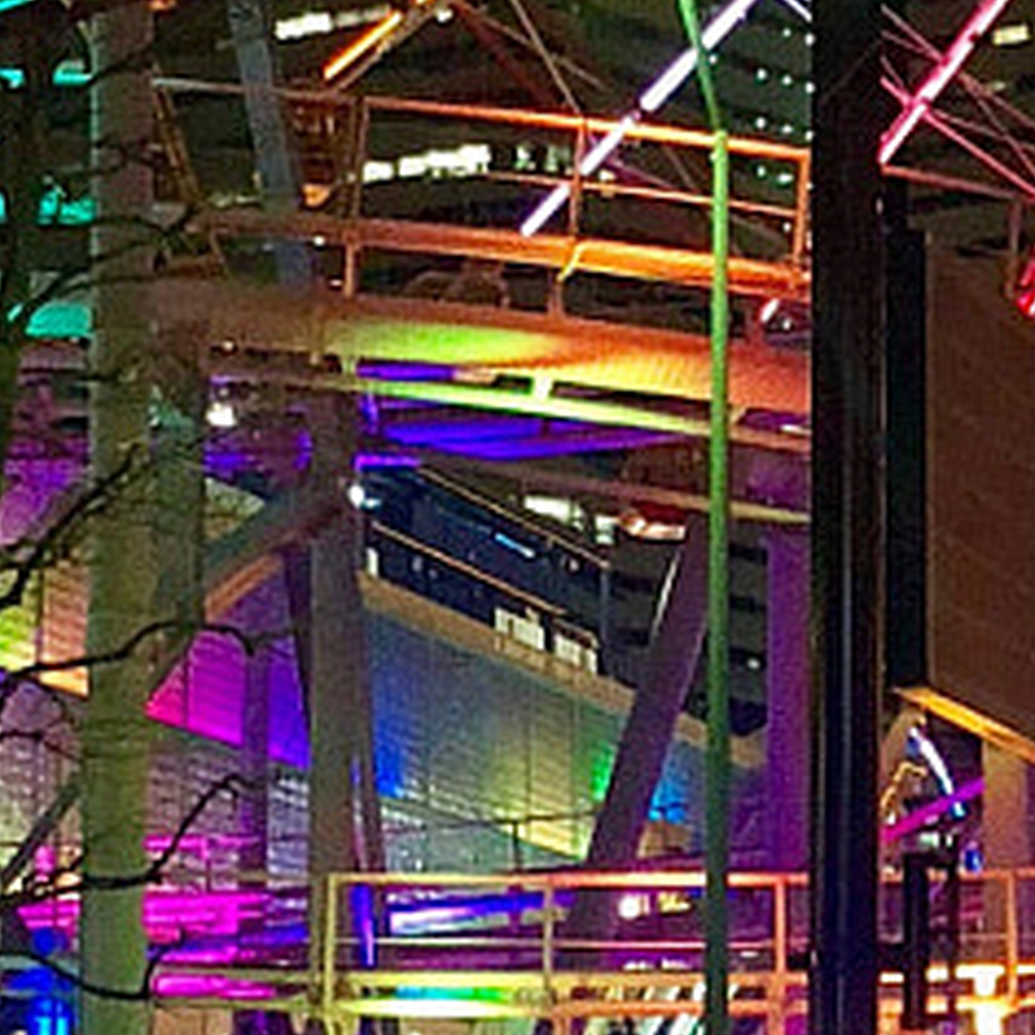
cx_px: 1140
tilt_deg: +7.9
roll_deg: +0.6
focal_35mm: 174
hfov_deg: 9.9
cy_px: 741
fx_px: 5886
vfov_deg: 10.0
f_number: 1.8
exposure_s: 1/5
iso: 100
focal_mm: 3.99
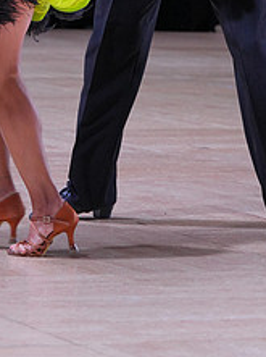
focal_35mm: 301
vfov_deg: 6.5
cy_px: -79
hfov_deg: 4.9
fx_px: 3093
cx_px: 67
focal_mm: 119
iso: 2000
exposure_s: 1/400
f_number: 6.3
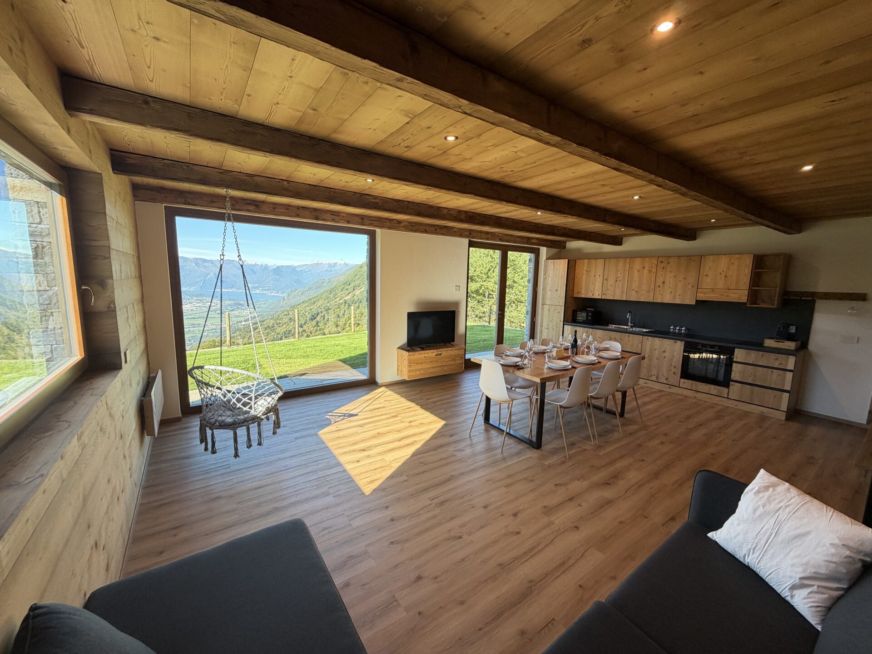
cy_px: 327
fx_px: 353
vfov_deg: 85.7
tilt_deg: -7.6
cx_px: 436
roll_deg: -1.3
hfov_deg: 102.1
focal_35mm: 14
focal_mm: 2.22
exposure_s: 1/121
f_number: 2.2
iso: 64
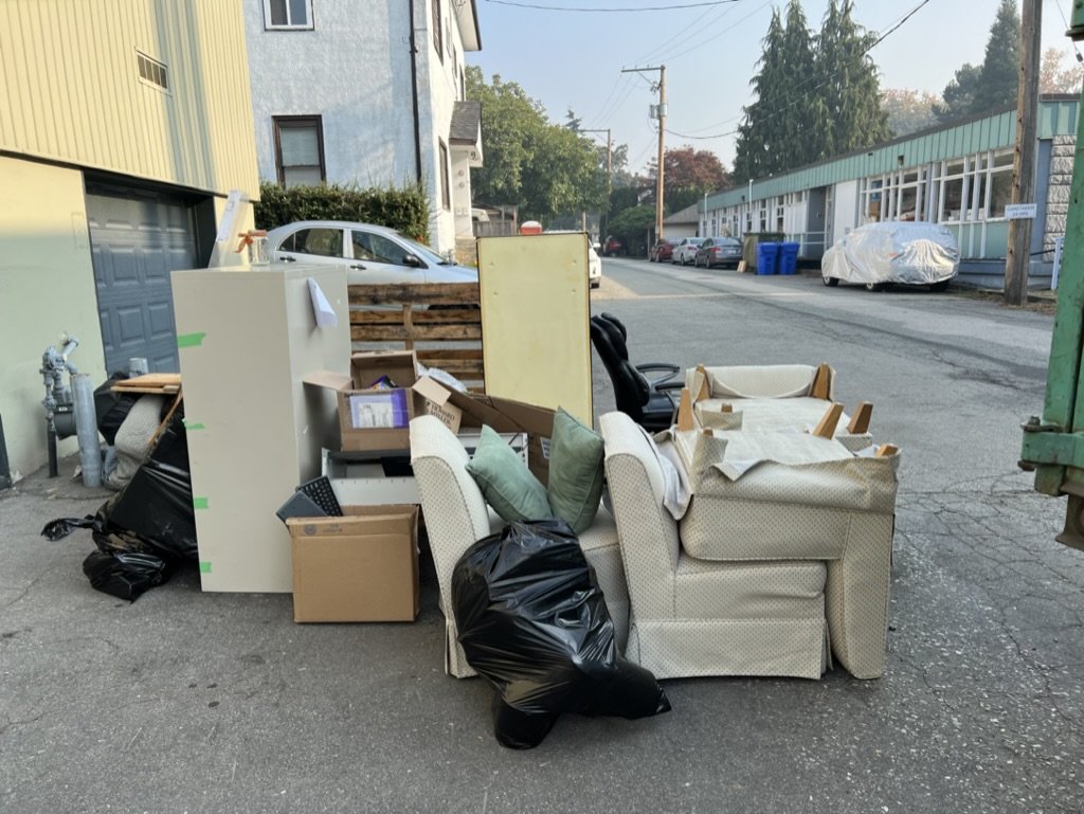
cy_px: 407
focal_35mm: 26
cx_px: 542
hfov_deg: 67.3
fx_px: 815
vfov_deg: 53.1
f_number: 1.5
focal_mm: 5.7
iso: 50
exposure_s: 1/1597
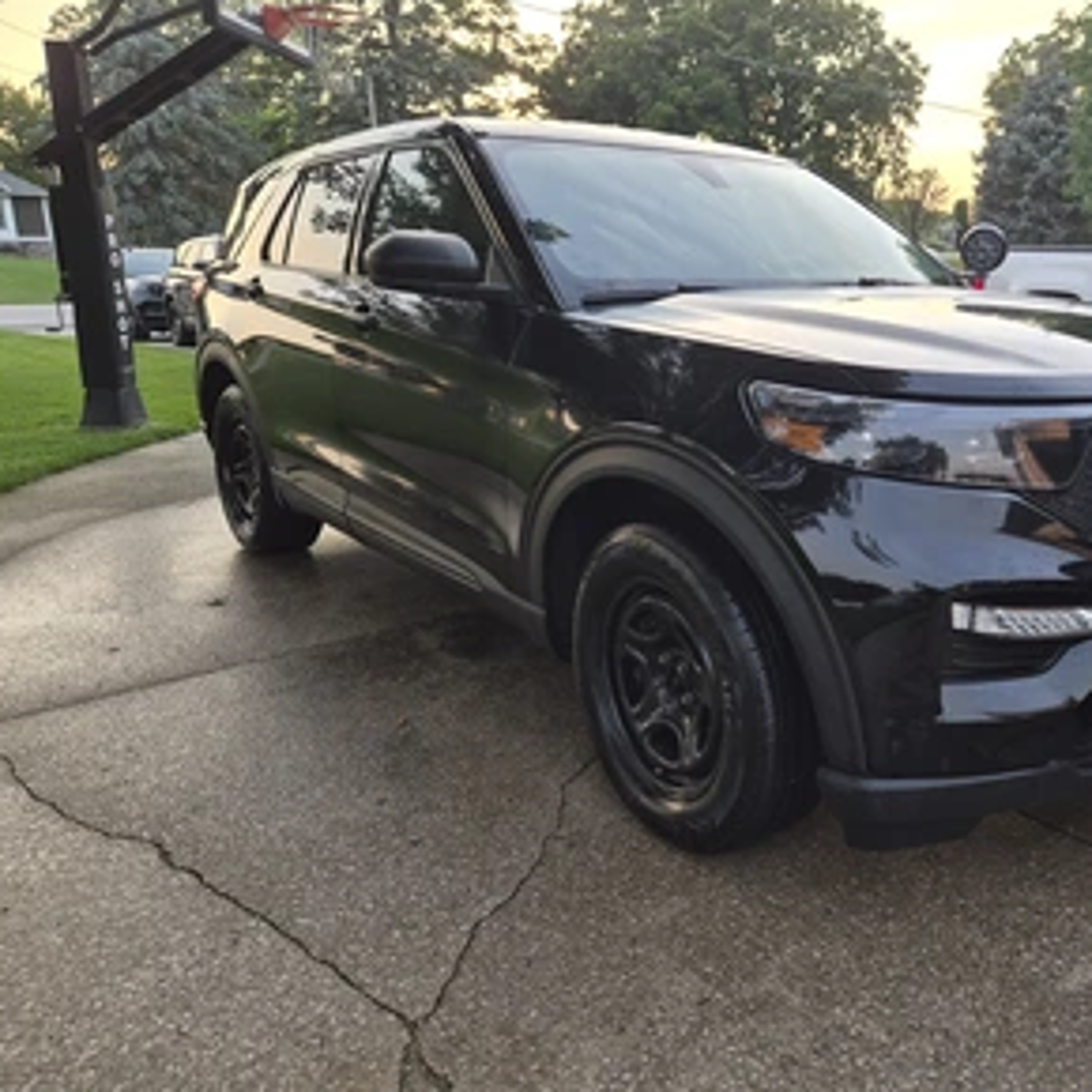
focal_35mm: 28
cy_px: 538
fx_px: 999
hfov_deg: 56.1
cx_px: 727
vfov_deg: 57.3
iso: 80
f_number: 1.8
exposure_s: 1/180
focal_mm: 5.4
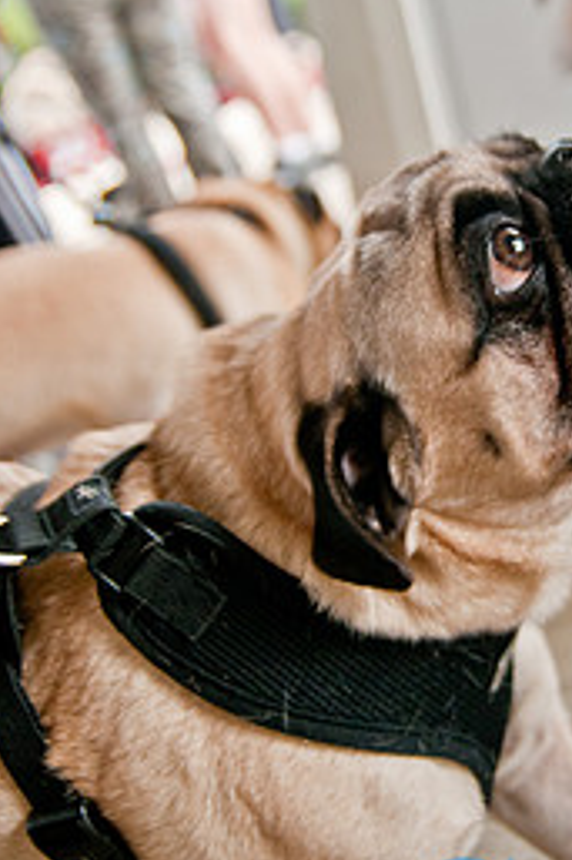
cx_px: 460
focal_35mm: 63
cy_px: 315
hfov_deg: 21.3
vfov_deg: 31.7
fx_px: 1503
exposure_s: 1/500
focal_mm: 24
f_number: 2.8
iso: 500
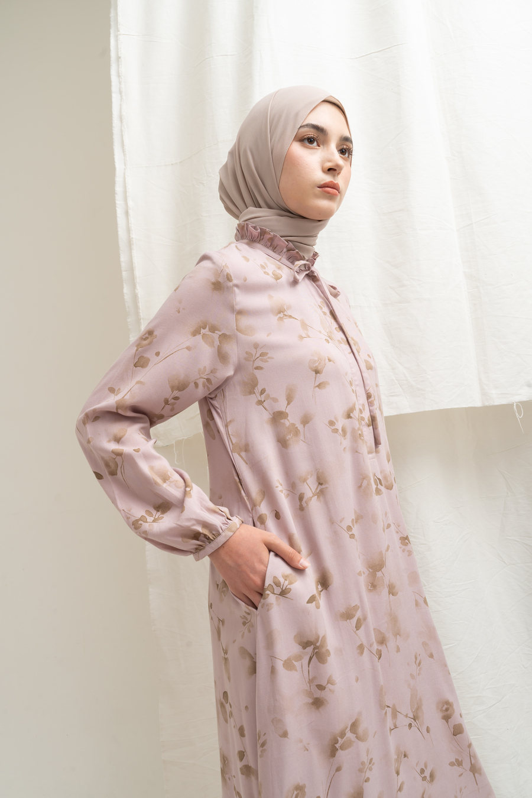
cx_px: 266
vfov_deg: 55.8
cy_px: 399
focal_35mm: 34
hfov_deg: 38.9
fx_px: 754
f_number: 11
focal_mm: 34
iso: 100
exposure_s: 1/160
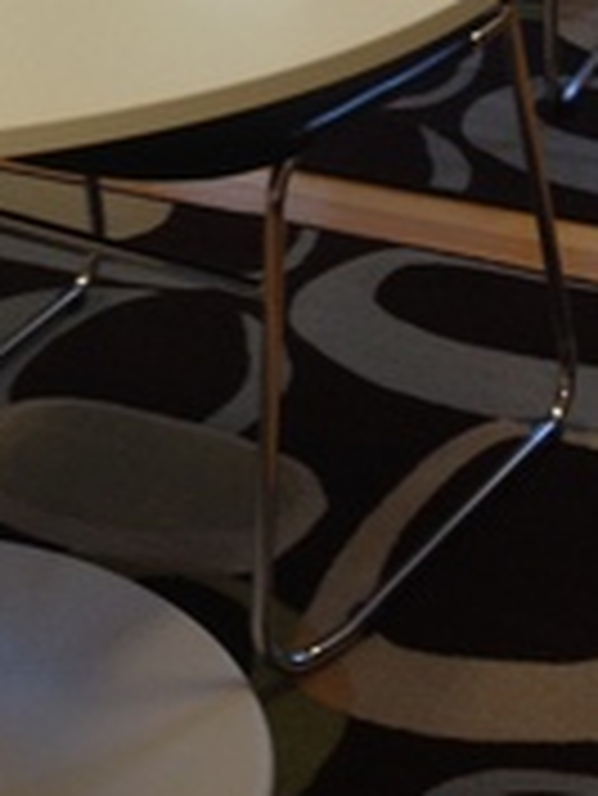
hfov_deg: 11.6
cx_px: -106
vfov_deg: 14.5
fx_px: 2899
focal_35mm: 126
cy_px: -441
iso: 64
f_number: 2.4
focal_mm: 4.28
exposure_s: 1/40
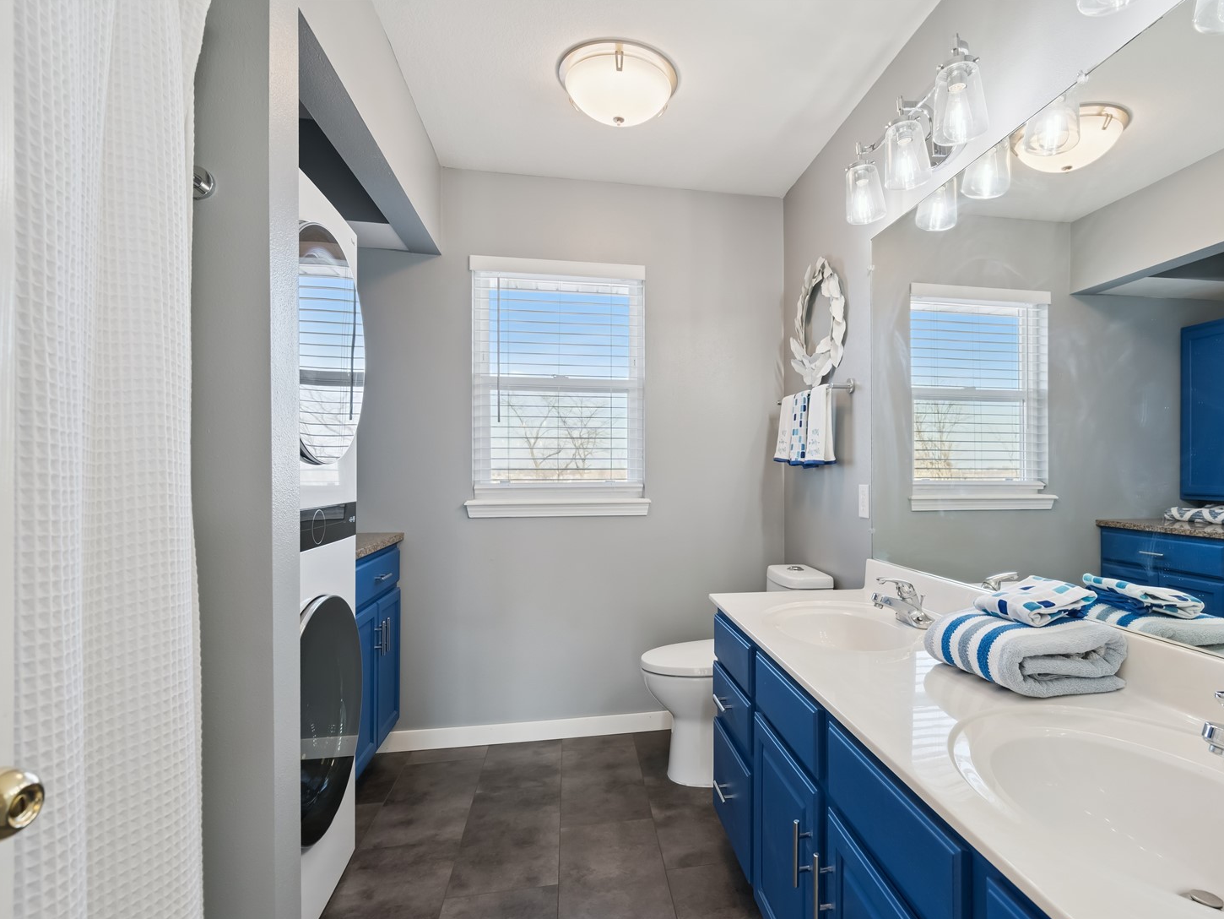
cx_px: 705
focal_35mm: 18
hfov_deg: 87.1
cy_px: 473
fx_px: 637
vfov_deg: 71.6
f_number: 8
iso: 400
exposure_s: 1/50
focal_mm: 16
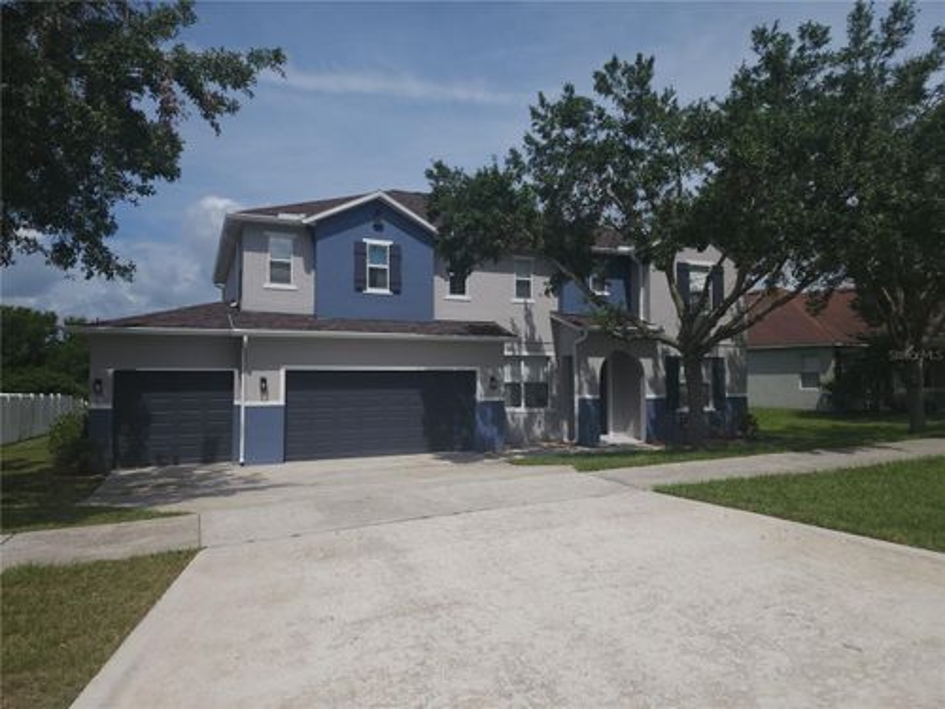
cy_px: 354
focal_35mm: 23
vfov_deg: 58.9
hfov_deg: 73.9
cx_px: 472
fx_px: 628
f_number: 1.8
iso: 12
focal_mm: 6.4
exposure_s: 1/1700
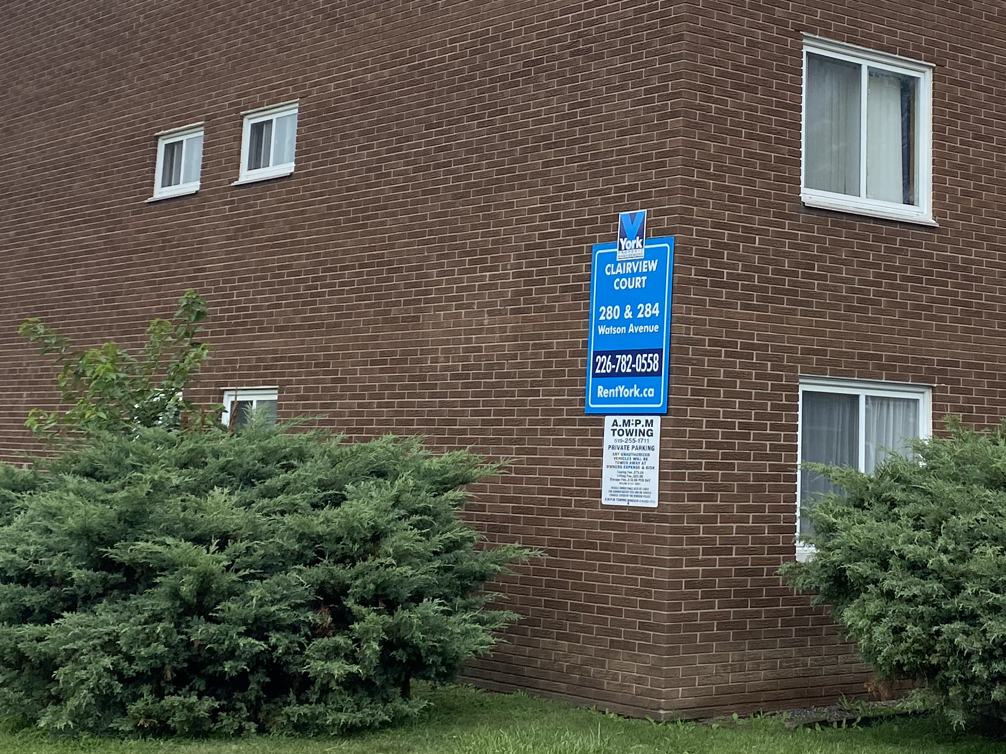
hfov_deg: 31.3
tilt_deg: +11.6
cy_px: 132
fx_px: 1773
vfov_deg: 23.6
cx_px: 714
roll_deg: -1.8
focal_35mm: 61
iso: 32
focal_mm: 4.25
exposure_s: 1/3731
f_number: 1.8
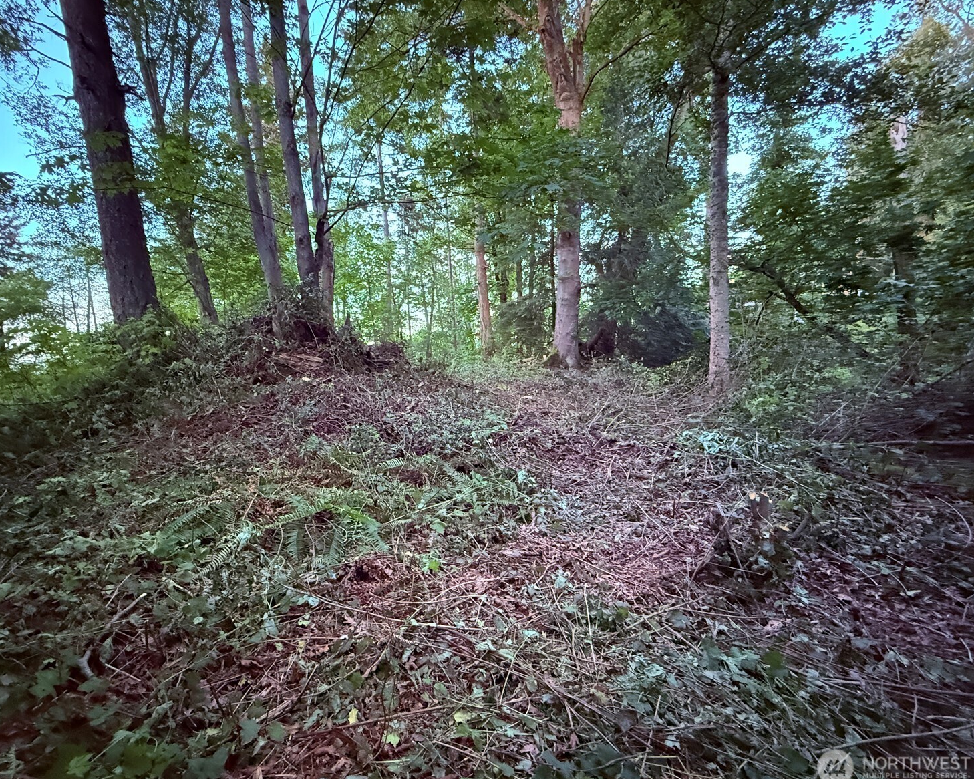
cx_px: 456
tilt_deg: -2.8
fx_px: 432
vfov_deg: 84.0
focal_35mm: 15
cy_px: 394
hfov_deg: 96.7
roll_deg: +4.4
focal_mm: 2.22
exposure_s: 1/42
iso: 1600
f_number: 2.2
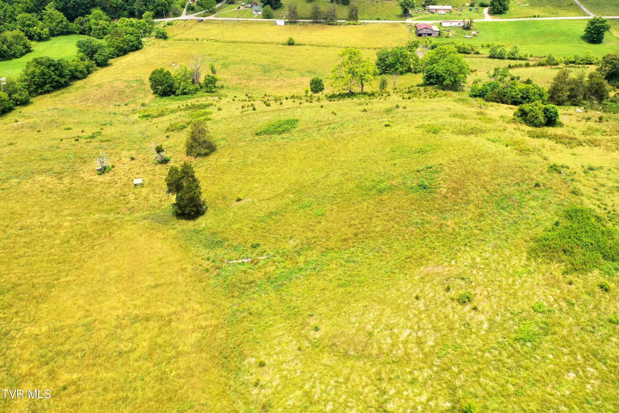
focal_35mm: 28
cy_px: 206
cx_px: 310
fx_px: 481
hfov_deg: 65.5
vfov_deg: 46.4
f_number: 4
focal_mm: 10.26
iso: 100
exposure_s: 1/100
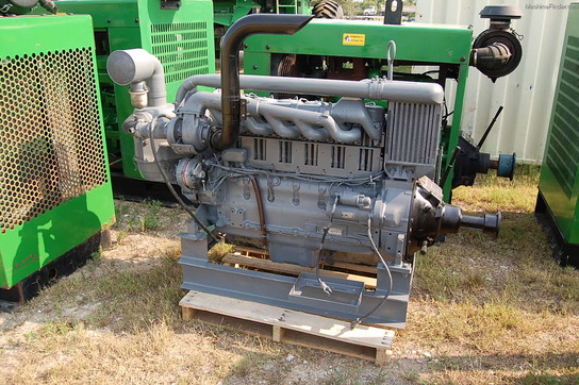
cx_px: 290
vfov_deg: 43.6
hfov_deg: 62.0
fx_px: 482
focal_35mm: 30
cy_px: 192
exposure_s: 1/160
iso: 200
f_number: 6.3
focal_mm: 20
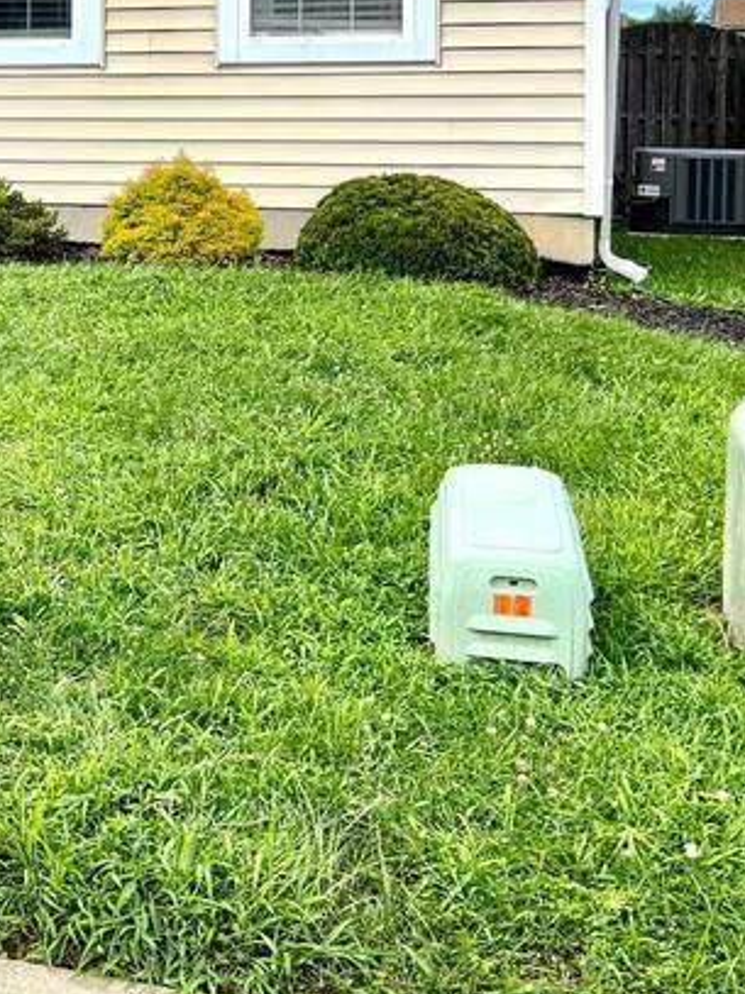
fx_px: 1981
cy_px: 147
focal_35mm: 69
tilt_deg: -4.4
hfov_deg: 19.6
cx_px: -234
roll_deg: -2.7
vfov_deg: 27.4
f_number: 1.6
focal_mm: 5.96
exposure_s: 1/3311
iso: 50
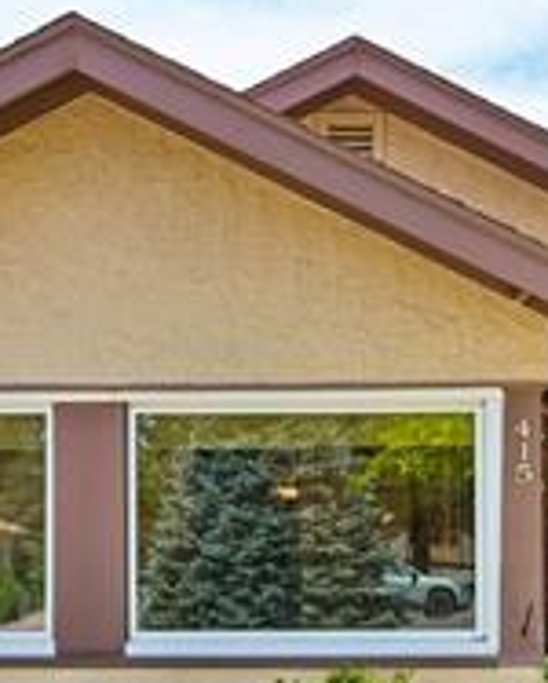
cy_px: 522
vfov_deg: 29.6
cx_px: 278
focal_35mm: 63
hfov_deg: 24.4
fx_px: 1267
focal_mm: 19.5
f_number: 10
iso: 64
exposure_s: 1/60
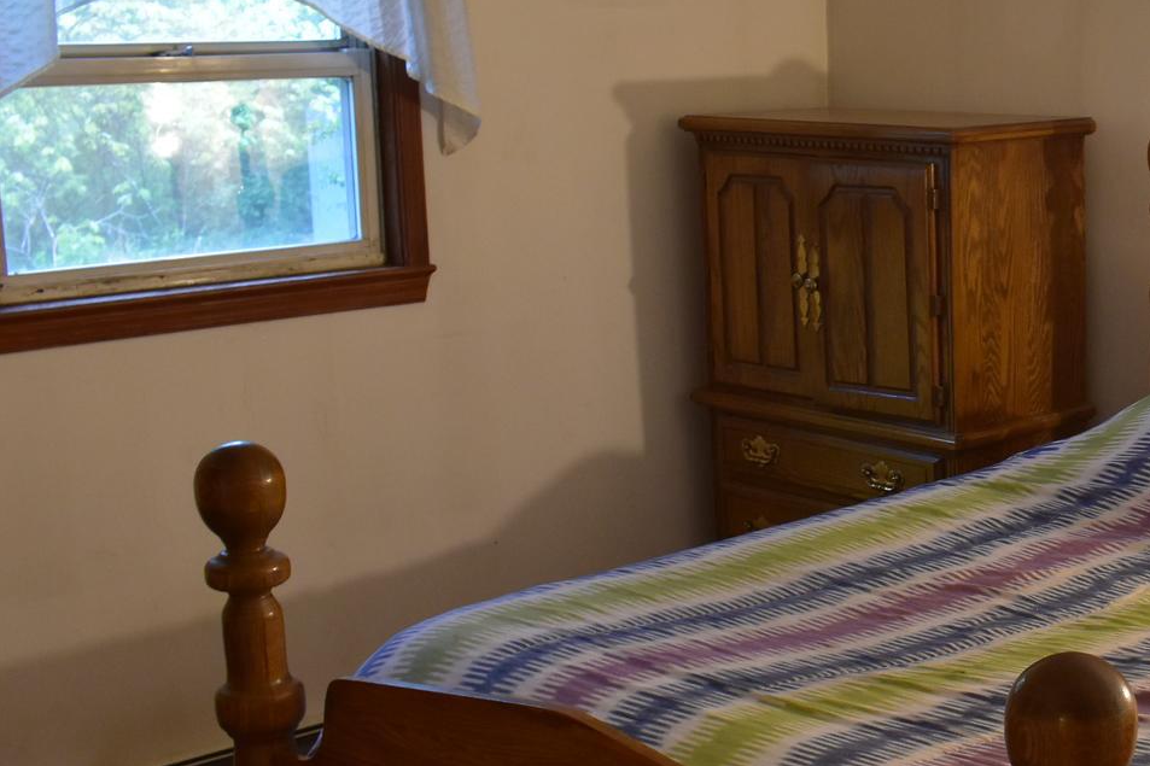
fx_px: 1852
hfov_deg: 32.3
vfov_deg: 23.4
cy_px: 434
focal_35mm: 58
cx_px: 1099
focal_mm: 18
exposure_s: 1/15
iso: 1400
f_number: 6.3
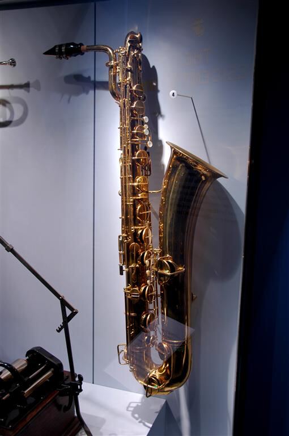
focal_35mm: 36
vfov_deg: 53.2
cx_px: 144
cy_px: 218
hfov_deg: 36.8
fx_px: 435
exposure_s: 1/10
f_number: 3.8
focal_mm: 24
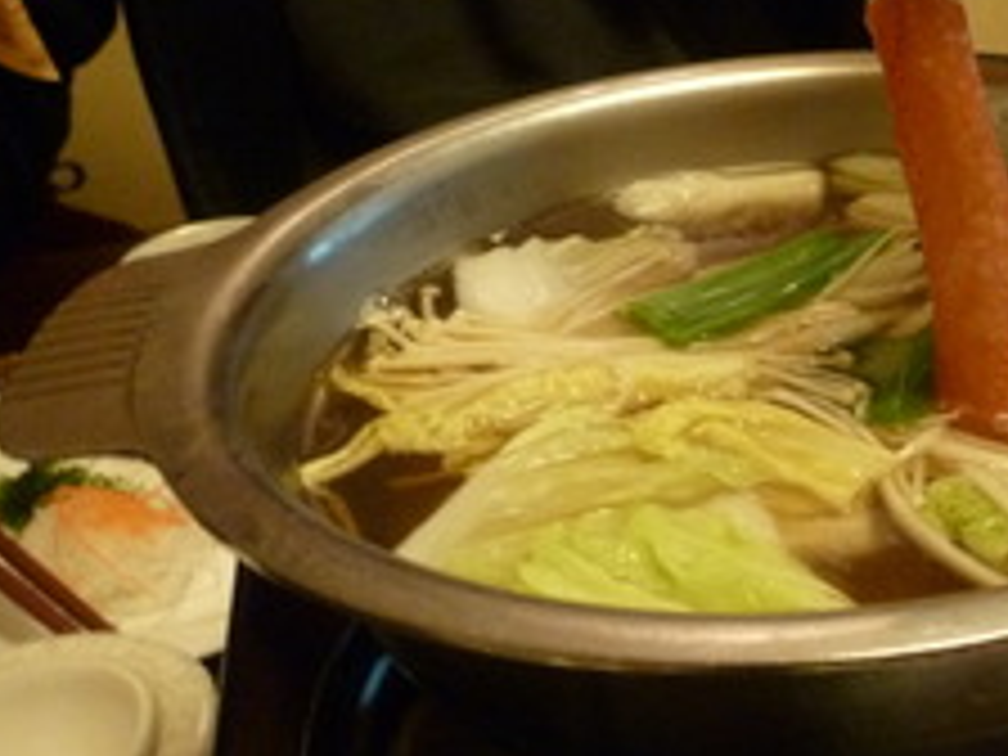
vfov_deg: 31.9
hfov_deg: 38.7
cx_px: 932
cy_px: 245
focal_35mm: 45
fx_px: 1310
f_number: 3.3
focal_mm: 4.3
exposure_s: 1/6
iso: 400
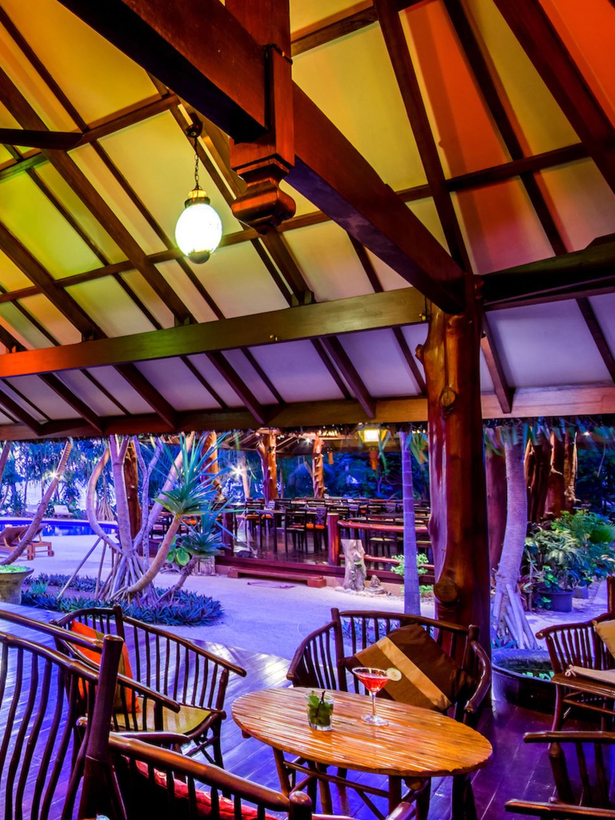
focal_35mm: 27
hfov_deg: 43.1
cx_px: -18
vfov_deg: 65.3
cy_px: 421
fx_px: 640
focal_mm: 12
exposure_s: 5
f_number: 10
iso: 100
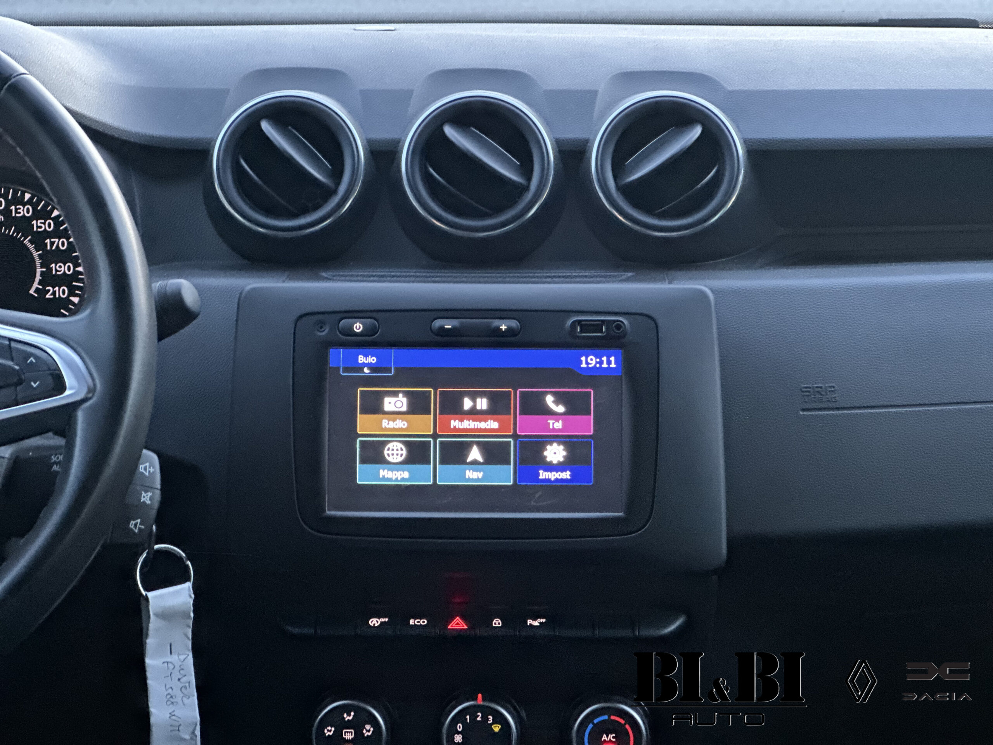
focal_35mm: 77
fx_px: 2209
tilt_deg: -14.4
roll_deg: -0.7
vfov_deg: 19.1
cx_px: 496
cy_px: 372
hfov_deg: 25.3
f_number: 2.8
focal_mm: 9
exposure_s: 1/15
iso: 1000
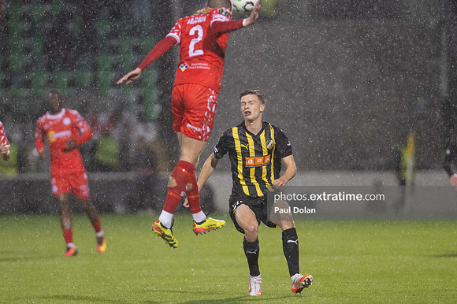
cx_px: 228
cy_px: 152
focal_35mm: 450
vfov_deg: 3.1
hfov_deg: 4.6
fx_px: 5709
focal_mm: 300
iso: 2000
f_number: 2.8
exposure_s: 1/1000
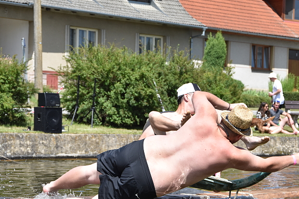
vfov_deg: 11.3
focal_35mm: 121
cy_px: 132
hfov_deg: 16.9
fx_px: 1005
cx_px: 177
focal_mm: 58
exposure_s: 1/1600
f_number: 5.6
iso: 400
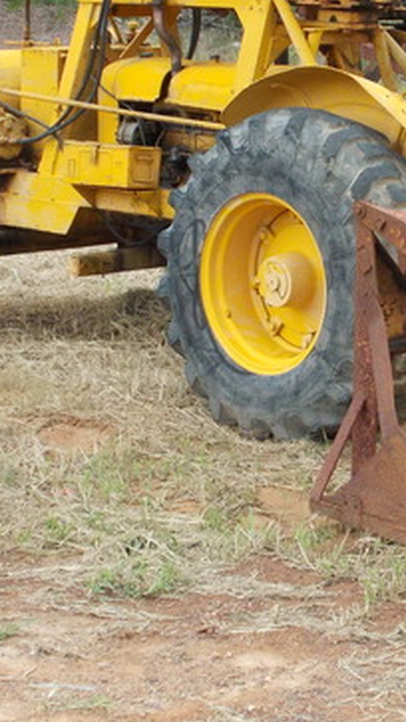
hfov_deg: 10.1
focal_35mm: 120
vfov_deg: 17.8
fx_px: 2298
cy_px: 272
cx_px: 301
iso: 320
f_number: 4.5
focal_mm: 9
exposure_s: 1/250
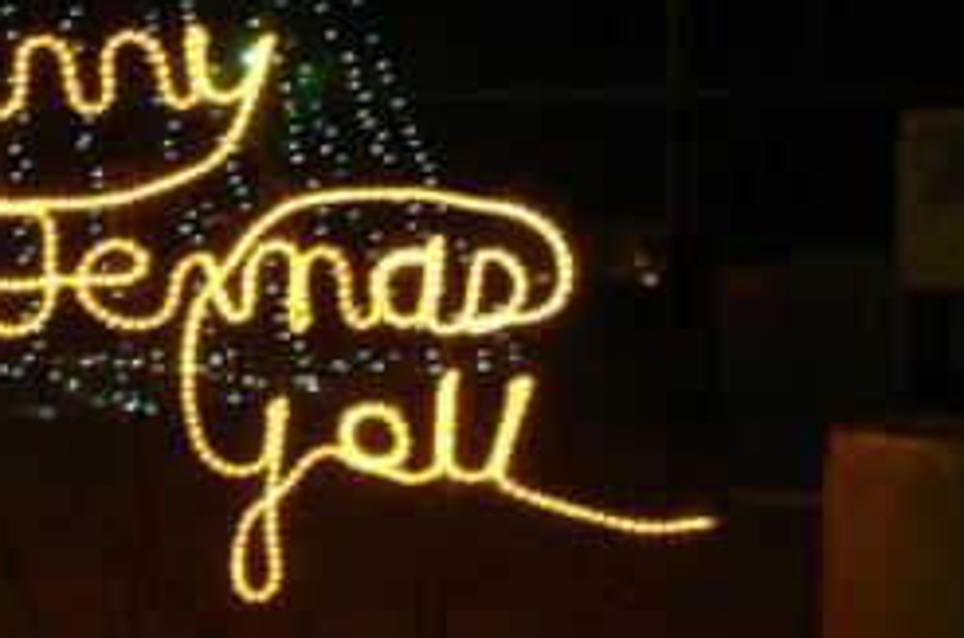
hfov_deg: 22.9
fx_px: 2298
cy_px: 503
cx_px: 39
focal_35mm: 86
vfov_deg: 15.7
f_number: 5
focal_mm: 22
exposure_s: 1/4
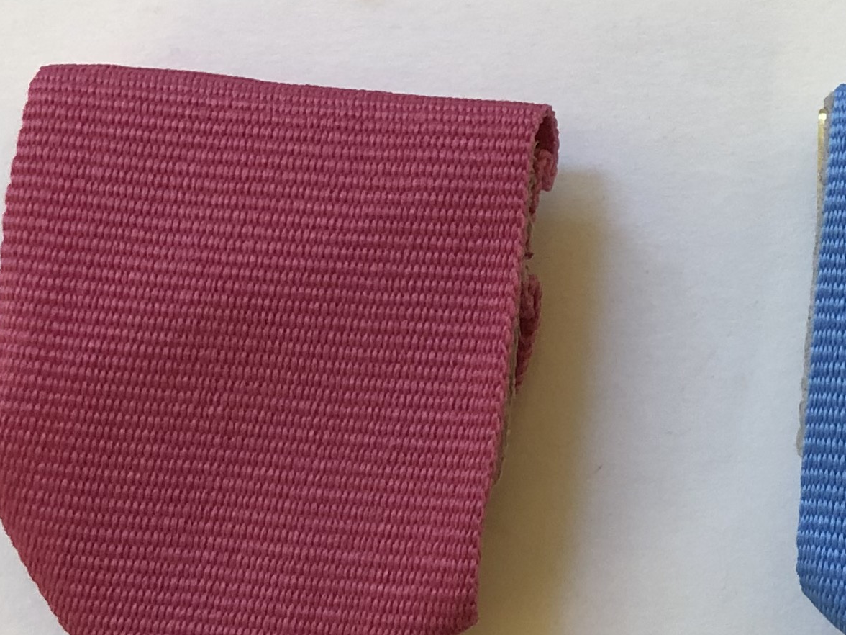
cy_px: 94
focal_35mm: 96
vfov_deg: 15.3
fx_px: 2346
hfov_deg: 18.7
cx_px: 1168
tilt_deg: -86.9
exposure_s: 1/17
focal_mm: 4
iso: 50
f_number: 1.8
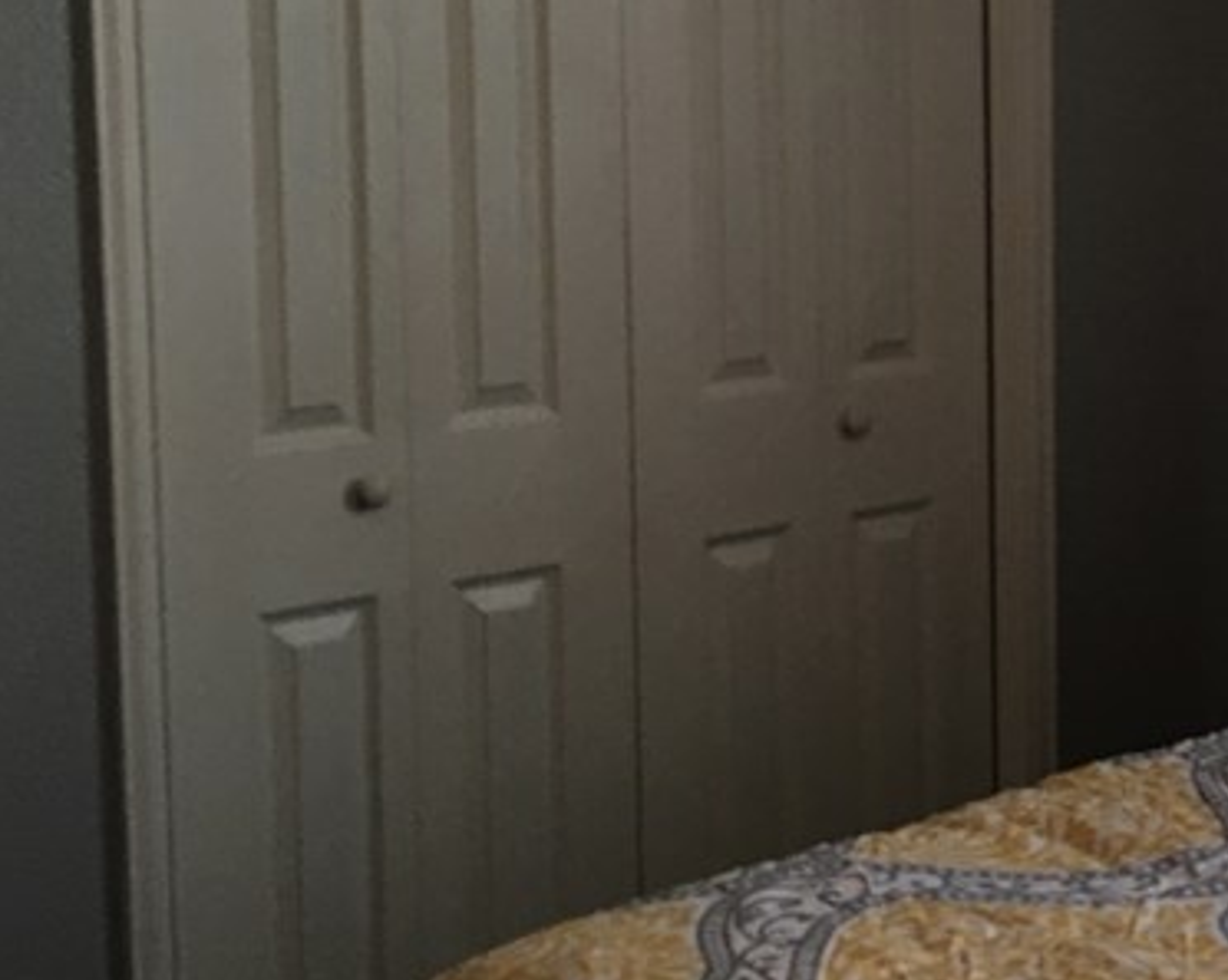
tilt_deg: -4.1
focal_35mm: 78
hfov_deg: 22.8
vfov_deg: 19.6
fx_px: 2833
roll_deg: -0.4
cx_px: 1413
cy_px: 300
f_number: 2.2
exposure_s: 1/30
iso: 40
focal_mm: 4.15
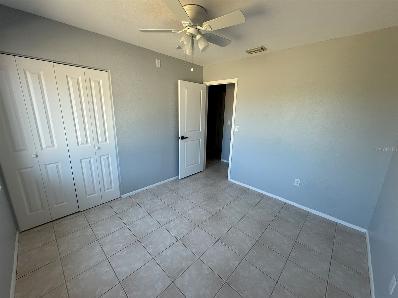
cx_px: 199
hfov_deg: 102.1
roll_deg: -1.8
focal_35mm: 14
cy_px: 149
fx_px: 161
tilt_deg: -13.3
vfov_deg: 85.7
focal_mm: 2.22
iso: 100
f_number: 2.2
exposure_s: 1/99
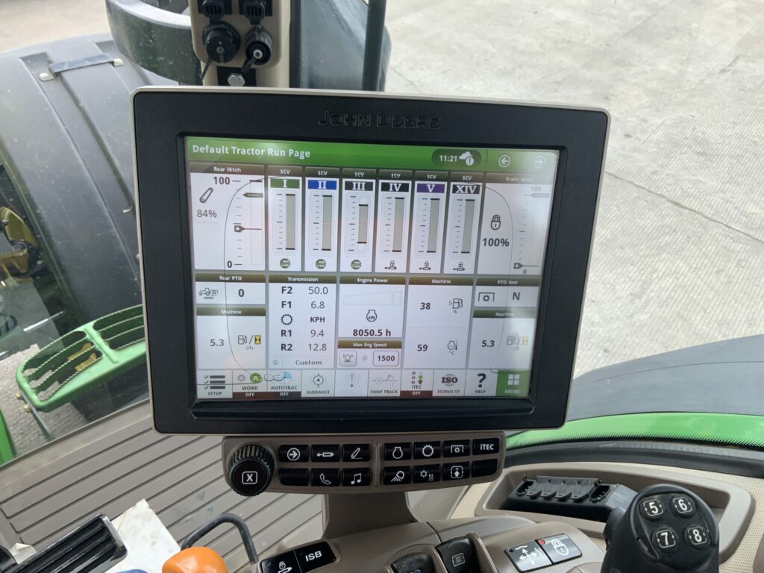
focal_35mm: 29
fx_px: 640
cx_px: 382
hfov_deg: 61.7
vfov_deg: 48.2
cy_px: 286
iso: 16
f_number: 1.8
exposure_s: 1/167
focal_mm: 3
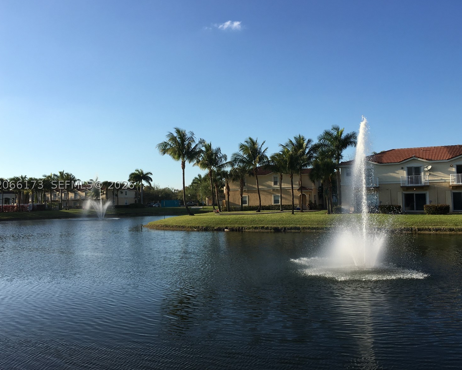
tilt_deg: +3.3
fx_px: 424
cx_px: 231
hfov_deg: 57.2
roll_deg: +1.0
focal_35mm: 31
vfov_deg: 47.1
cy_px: 185
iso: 25
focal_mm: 4.15
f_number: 2.2
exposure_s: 1/1451
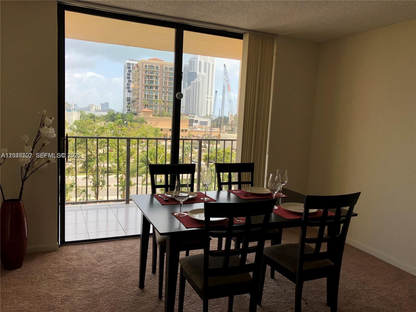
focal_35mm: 28
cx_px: 208
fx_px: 336
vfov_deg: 49.7
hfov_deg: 63.4
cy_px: 156
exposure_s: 1/371
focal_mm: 4
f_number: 1.8
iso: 20
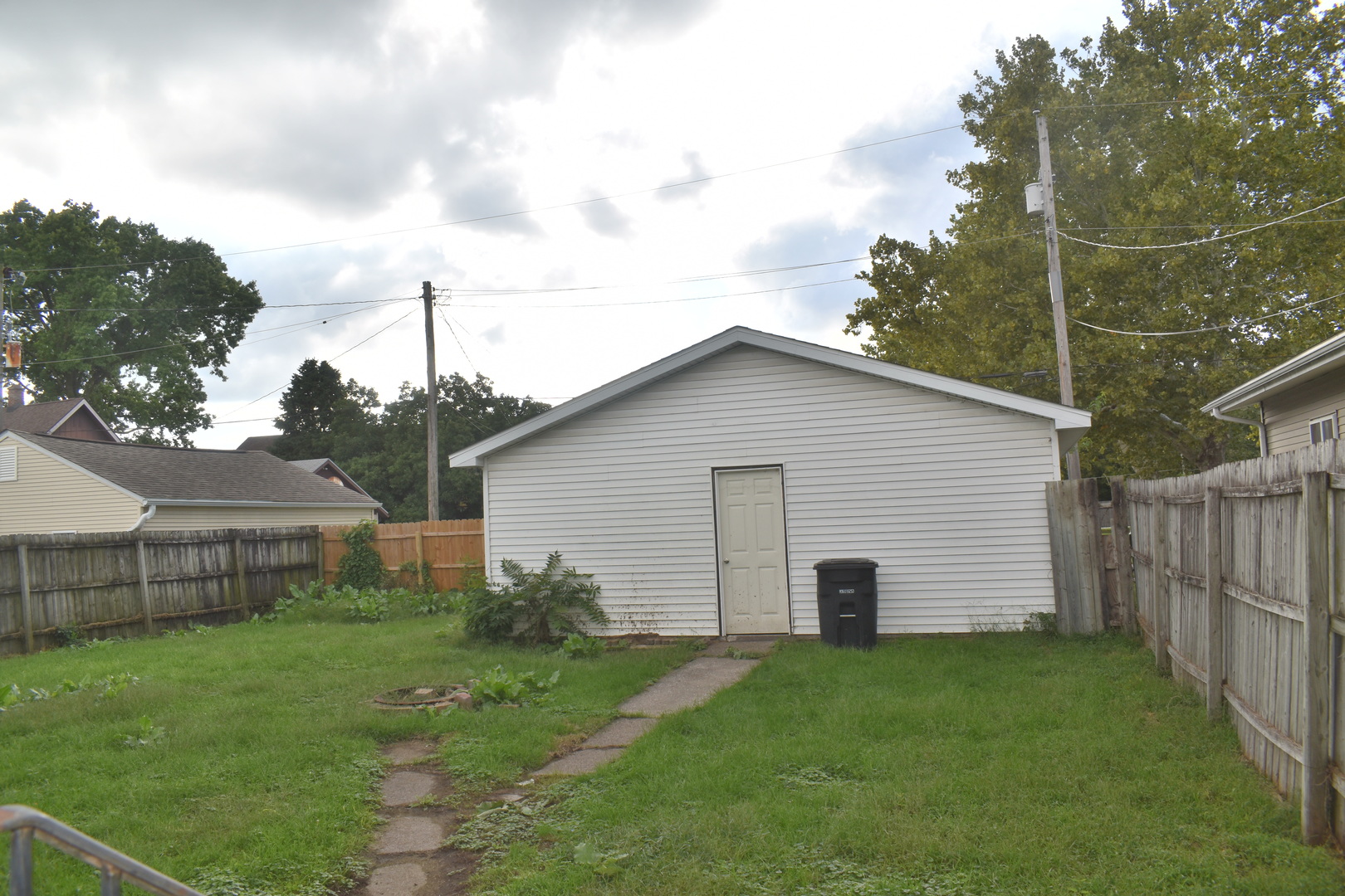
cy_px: 448
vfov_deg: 47.9
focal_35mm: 27
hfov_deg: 67.4
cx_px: 672
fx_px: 1009
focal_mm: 18
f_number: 7.1
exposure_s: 1/200
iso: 100
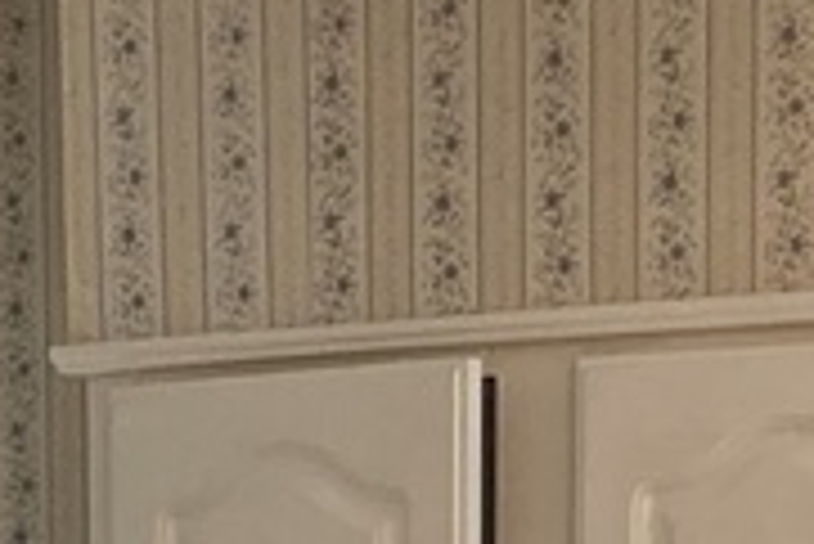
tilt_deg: -9.5
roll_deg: +0.5
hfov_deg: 8.9
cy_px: 1965
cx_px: 243
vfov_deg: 5.4
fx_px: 5250
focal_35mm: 232
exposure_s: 1/60
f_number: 1.8
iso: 160
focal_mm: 3.99
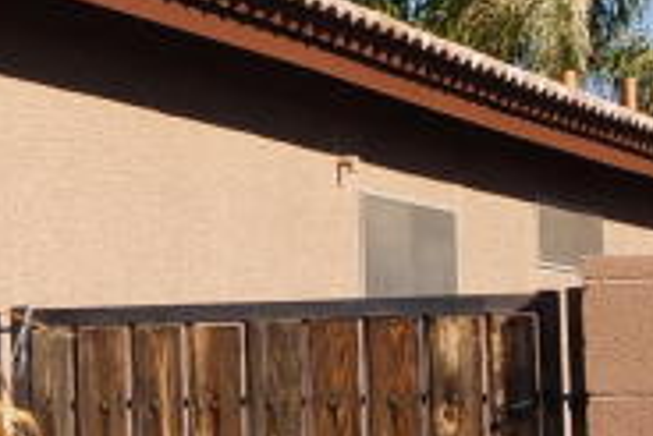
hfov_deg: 11.8
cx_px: -238
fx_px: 3068
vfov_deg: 8.1
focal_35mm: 169
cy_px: 106
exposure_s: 1/400
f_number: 8
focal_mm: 10
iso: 160
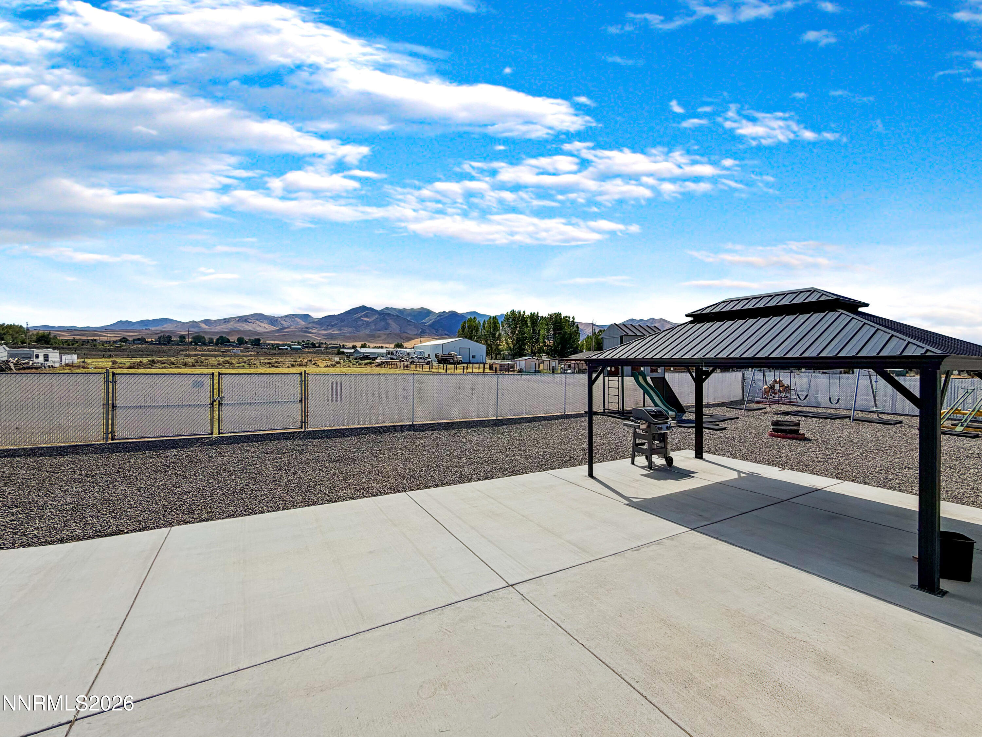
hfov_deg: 102.1
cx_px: 491
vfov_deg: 85.7
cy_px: 368
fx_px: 397
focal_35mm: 14
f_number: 2.2
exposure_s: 1/2300
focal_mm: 2.22
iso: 20
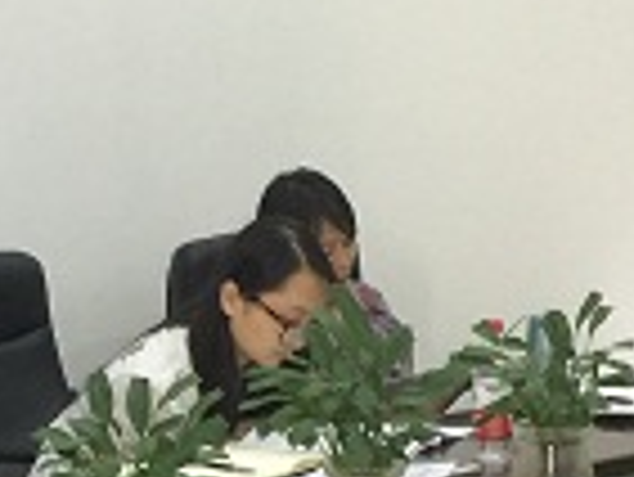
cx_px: 99
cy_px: 637
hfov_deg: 13.6
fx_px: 2640
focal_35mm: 144
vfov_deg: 10.1
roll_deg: -0.2
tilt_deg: -12.4
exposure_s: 1/17
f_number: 2.2
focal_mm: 4.15
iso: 100
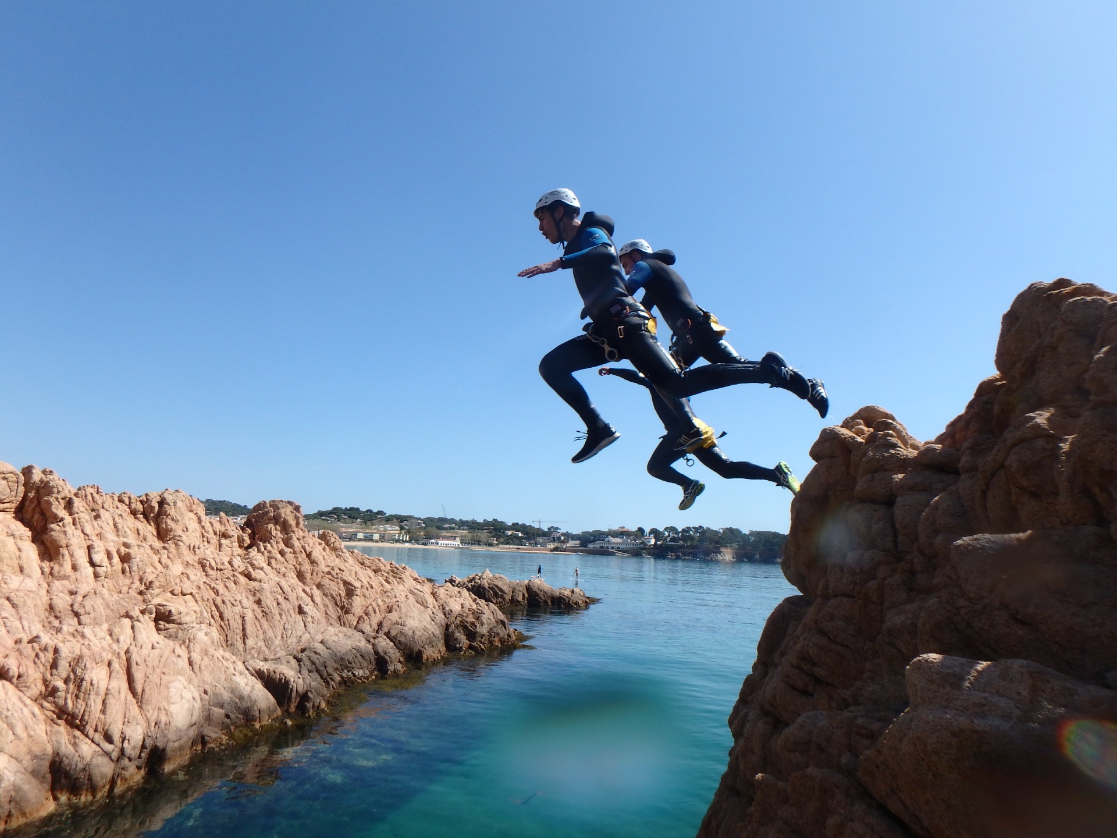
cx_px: 558
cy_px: 419
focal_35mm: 21
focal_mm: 3.7
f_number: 6
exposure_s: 1/500
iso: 125
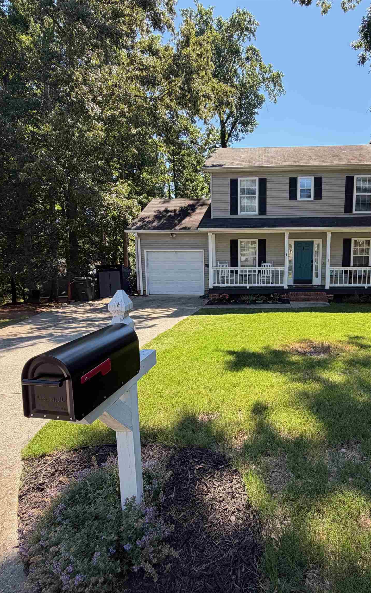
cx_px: 245
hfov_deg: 58.4
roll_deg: +0.3
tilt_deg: -8.3
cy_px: 298
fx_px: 323
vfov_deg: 85.1
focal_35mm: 20
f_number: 2.2
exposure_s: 1/502
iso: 64
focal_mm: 2.22
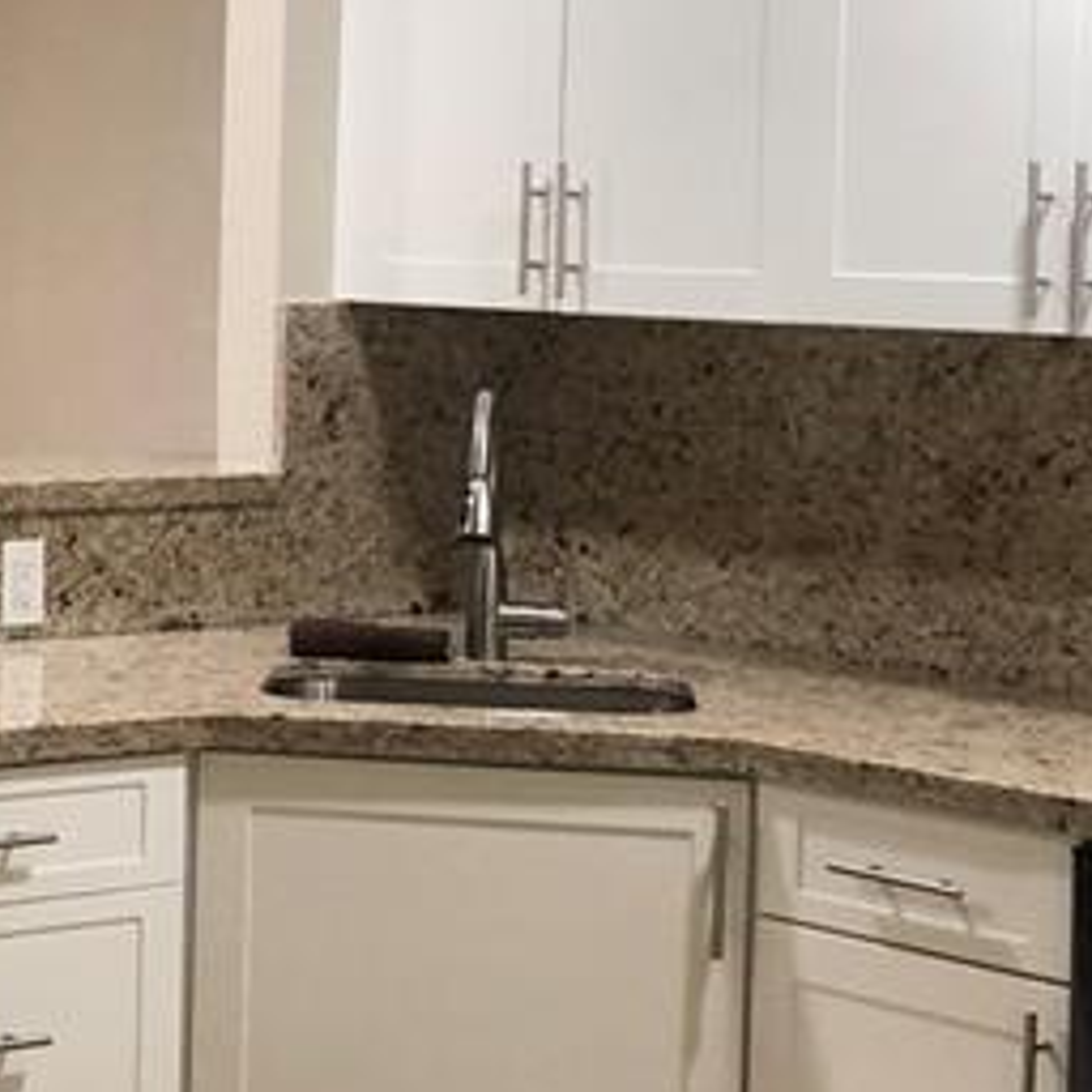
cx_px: 13
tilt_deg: -3.3
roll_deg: -0.7
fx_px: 3533
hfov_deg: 17.2
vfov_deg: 17.5
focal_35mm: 99
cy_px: 363
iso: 40
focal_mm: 4
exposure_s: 1/20
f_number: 1.8
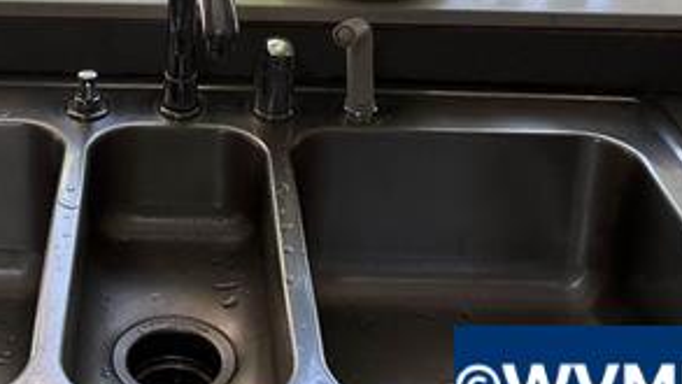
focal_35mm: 69
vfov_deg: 16.5
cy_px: -116
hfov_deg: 30.1
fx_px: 1248
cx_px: 175
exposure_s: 1/181
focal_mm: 3
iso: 20
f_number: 1.8
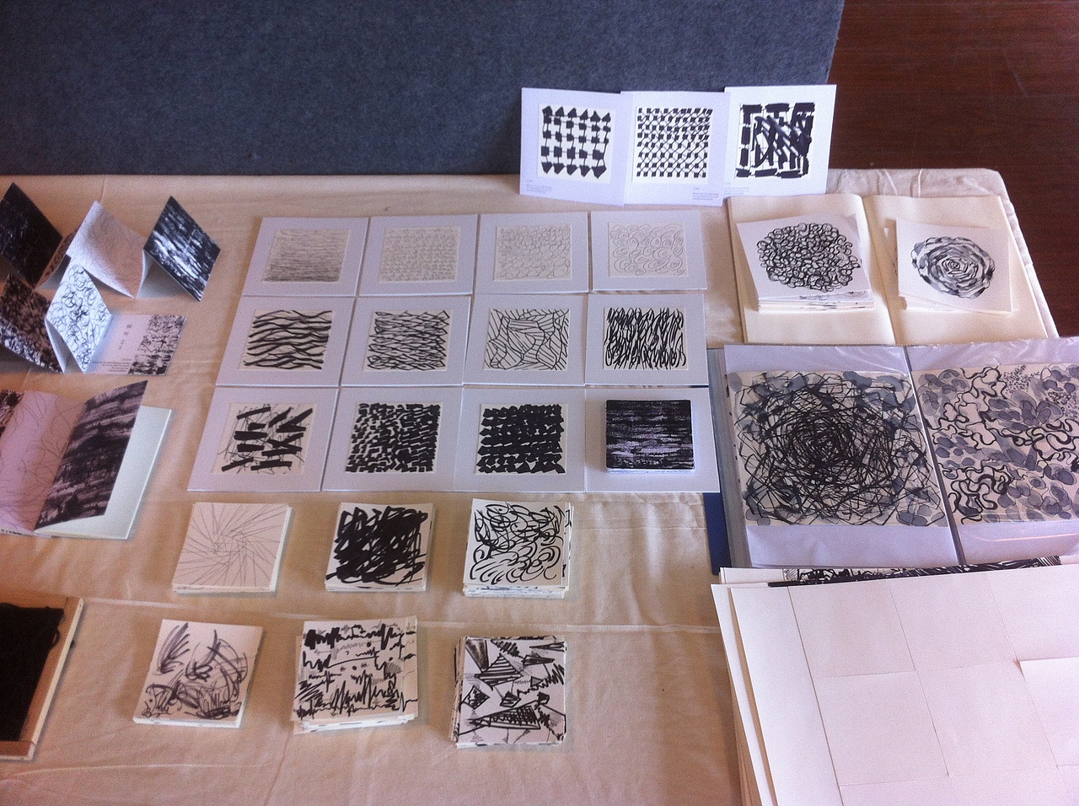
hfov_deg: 52.7
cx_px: 540
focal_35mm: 35
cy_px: 403
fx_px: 1089
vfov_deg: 40.6
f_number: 2.8
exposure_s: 1/30
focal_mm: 3.85
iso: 80
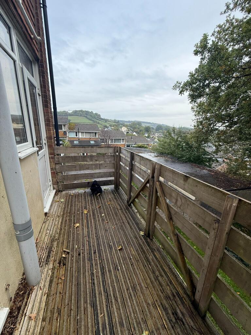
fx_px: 135
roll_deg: -3.0
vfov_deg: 102.1
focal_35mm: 14
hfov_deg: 85.7
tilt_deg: -16.4
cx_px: 126
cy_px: 168
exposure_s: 1/145
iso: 64
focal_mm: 2.22
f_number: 2.2
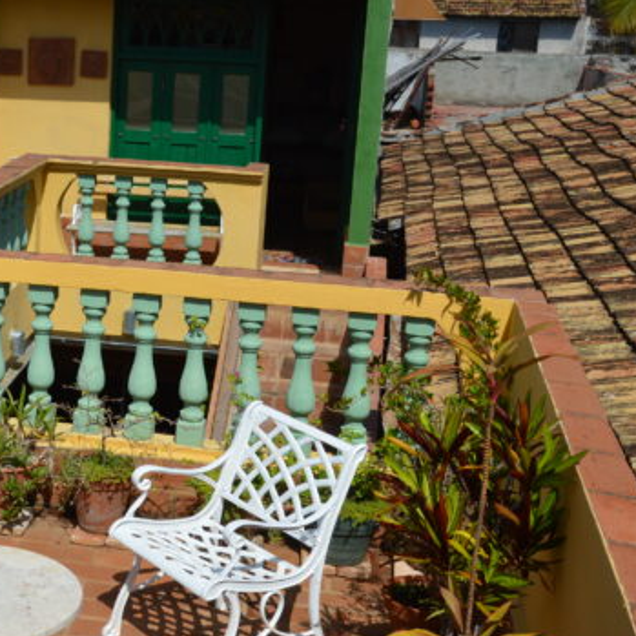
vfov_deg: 29.1
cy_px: 320
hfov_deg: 27.5
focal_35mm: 59
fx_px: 1225
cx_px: 2
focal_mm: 21
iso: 100
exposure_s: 1/320
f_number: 9
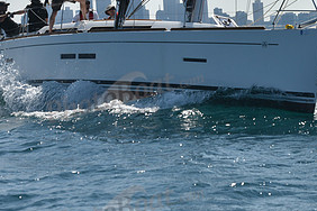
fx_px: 1629
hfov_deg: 11.1
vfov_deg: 7.4
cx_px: 263
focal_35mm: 185
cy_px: 21
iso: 250
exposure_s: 1/1600
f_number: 8
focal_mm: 90
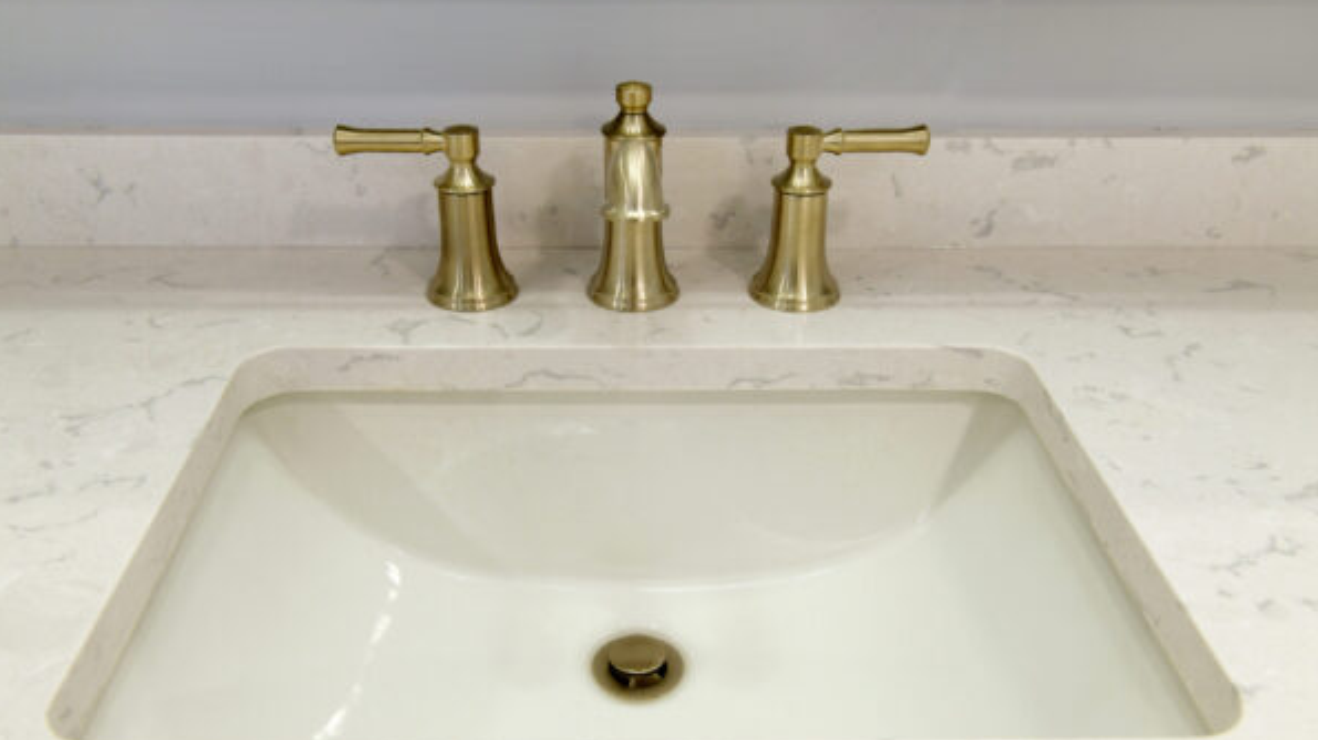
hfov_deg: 54.0
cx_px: 656
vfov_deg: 31.9
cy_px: 381
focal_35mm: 37
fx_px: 1292
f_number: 10
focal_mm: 35
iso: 400
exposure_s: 1/15
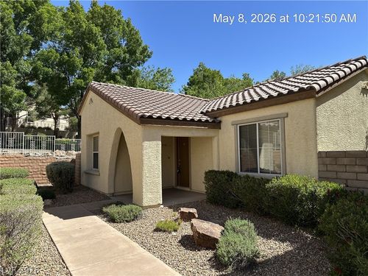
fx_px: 255
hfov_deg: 71.6
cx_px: 184
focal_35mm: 24
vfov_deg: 56.8
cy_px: 138
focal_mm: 6.86
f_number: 1.78
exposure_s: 1/3472
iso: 80
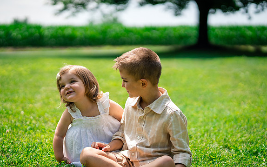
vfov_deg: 14.7
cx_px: 134
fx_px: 648
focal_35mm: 89
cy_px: 88
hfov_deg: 23.3
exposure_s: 1/6400
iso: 400
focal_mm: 85
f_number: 2
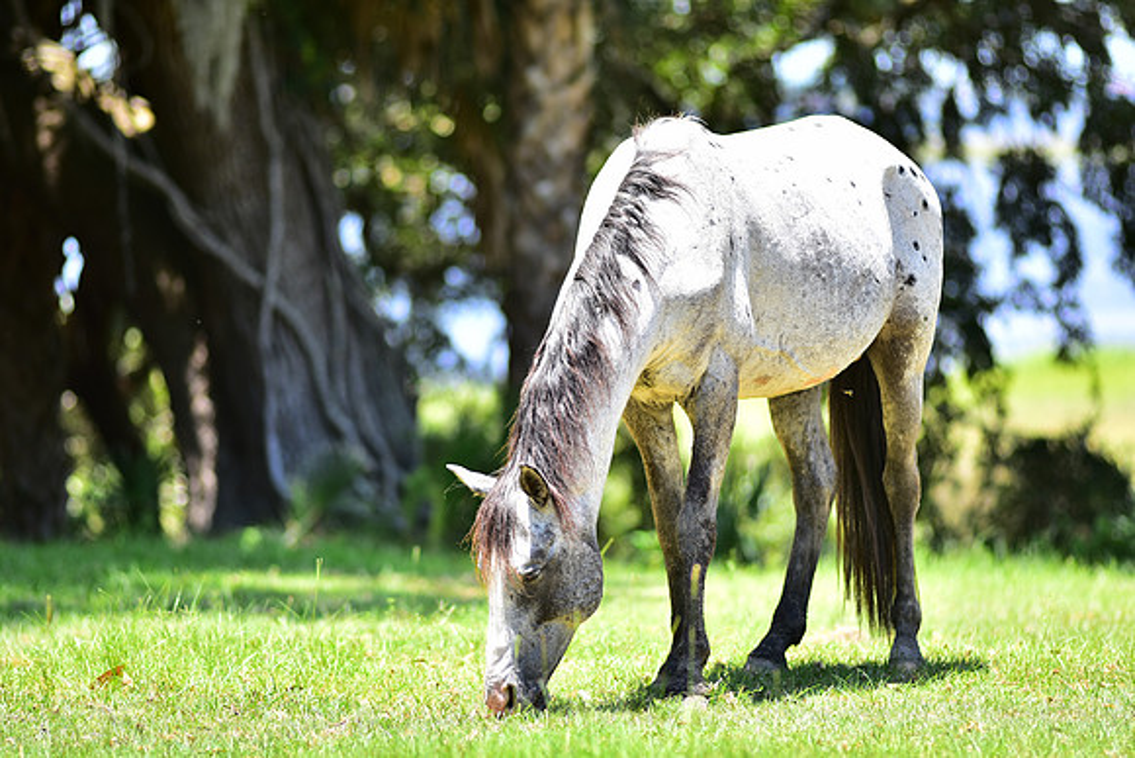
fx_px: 5676
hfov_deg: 11.4
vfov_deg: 7.6
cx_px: 568
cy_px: 379
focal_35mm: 180
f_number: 2.8
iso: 100
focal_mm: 180
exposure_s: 1/500
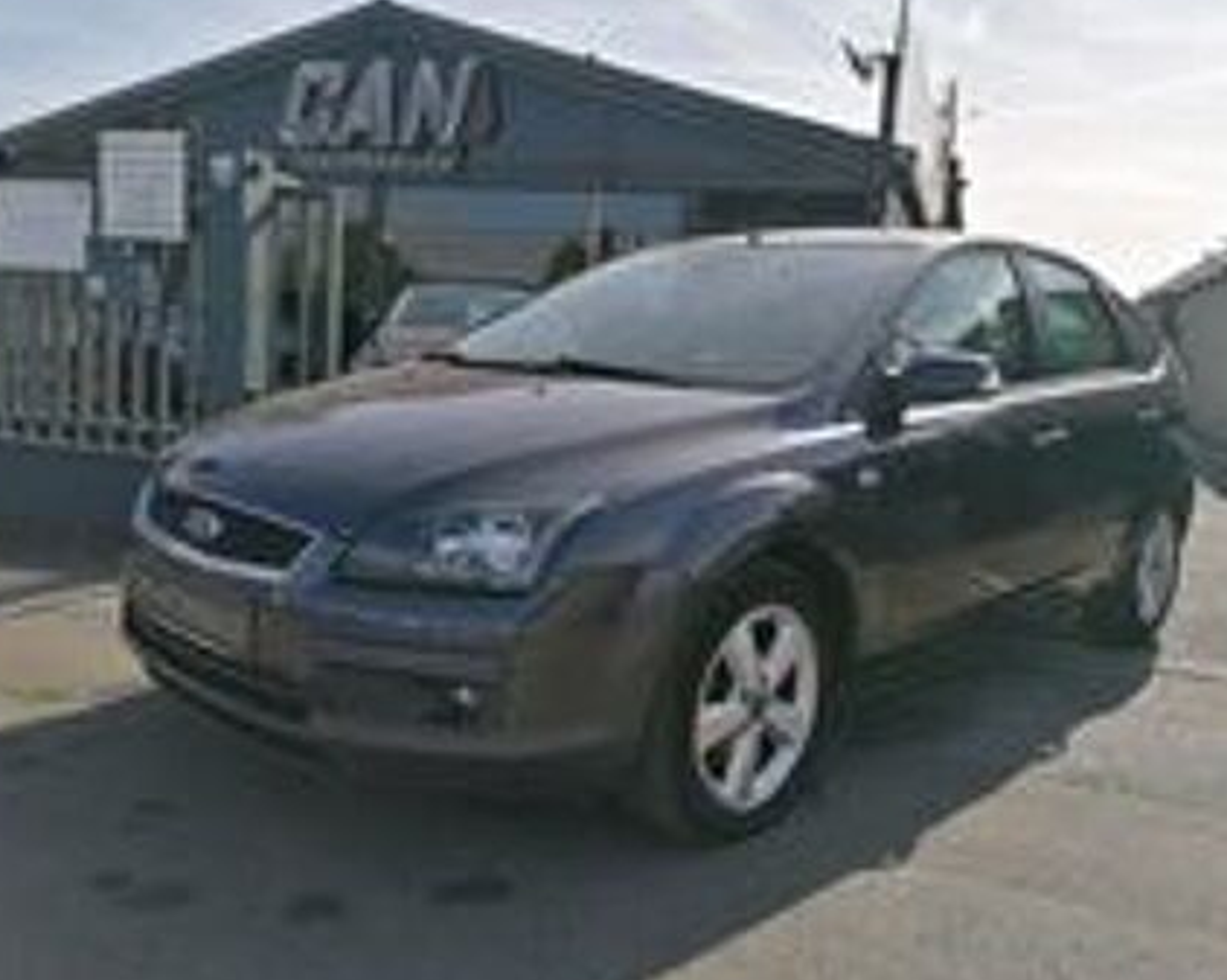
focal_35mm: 30
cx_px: 608
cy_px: 480
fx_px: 1089
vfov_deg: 48.5
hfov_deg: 58.8
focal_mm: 4.75
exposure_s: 1/1656
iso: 50
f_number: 1.8
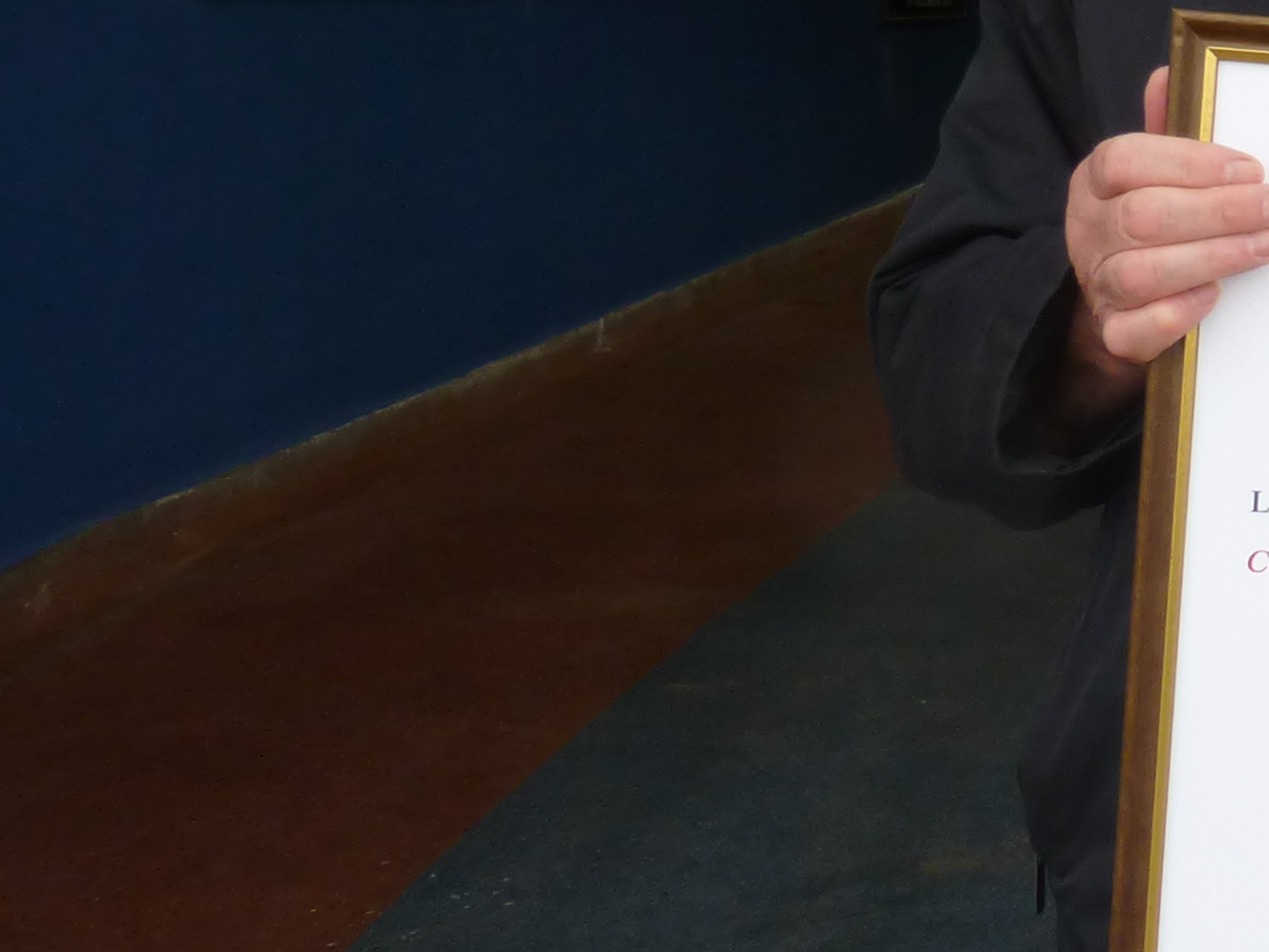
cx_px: 2020
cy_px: 260
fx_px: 2860
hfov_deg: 20.5
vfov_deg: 18.8
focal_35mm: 78
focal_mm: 4.3
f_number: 4
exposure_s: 1/100
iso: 100
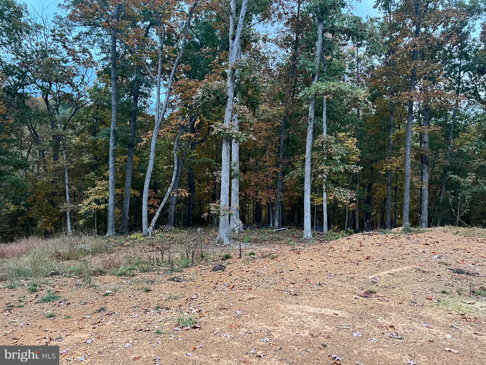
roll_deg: -0.1
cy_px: 182
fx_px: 365
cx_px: 243
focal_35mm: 26
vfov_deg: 53.1
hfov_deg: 67.3
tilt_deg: -2.4
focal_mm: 5.7
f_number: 1.5
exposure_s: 1/60
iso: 500
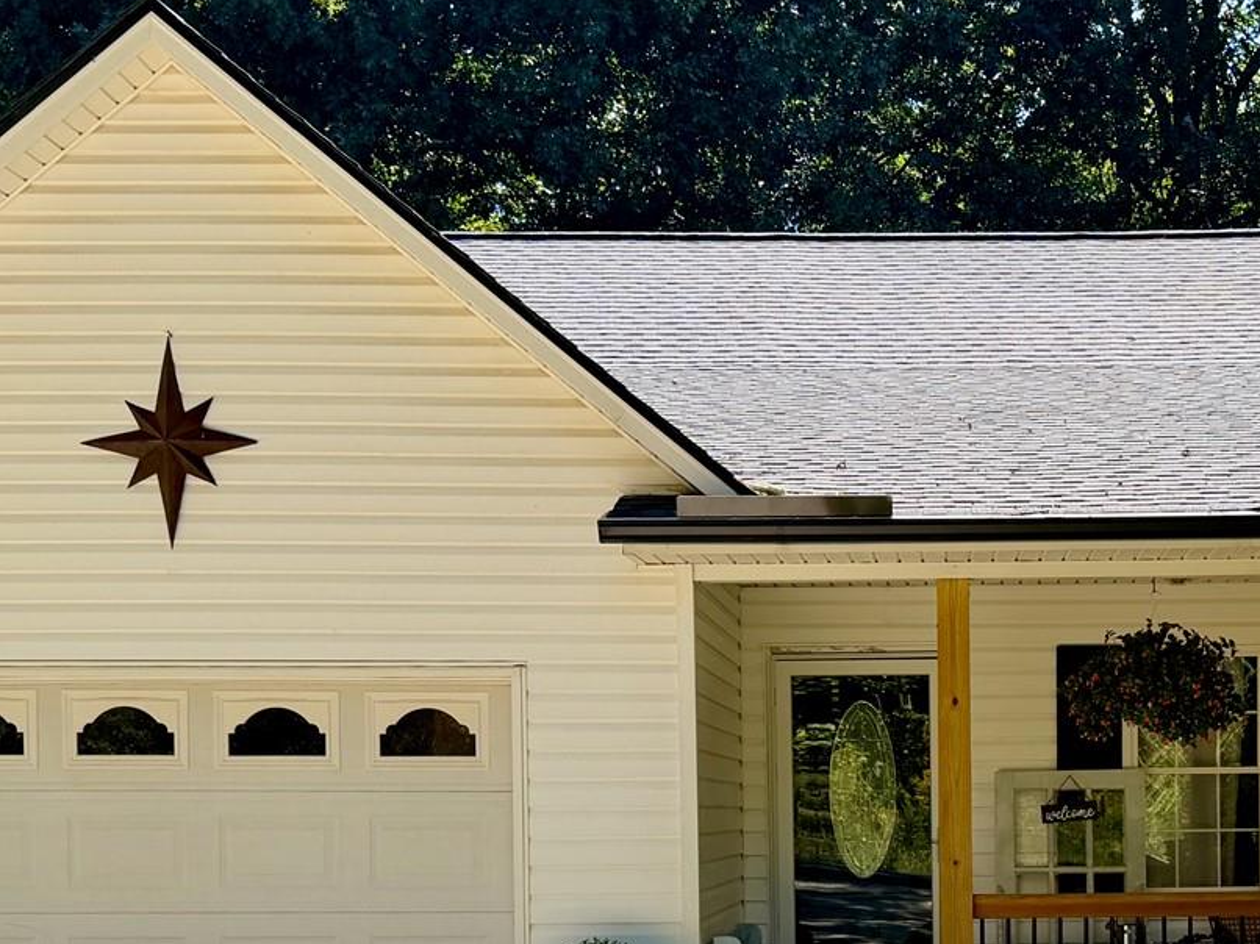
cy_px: 849
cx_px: 974
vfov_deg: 23.4
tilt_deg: -1.5
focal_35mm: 61
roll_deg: -0.6
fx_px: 2220
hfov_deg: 31.0
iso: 80
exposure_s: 1/1770
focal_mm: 6.76
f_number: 1.78
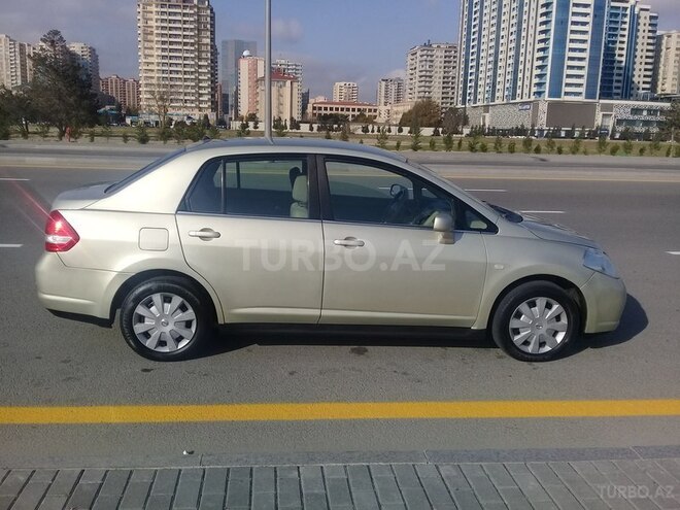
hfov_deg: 58.4
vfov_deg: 45.4
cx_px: 340
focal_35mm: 31
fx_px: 609
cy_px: 255
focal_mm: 3.3
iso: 50
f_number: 2.2
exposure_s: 1/2445
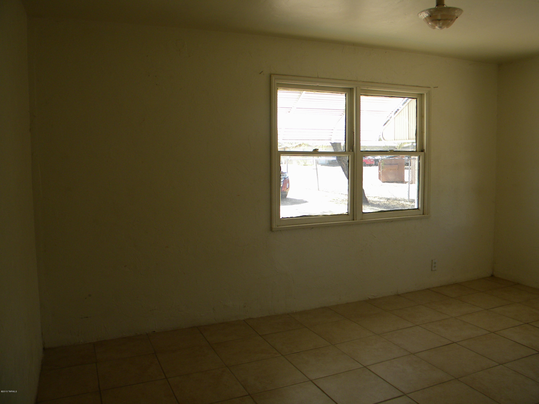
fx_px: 436
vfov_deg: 49.7
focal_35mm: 28
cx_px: 270
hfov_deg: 63.4
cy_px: 202
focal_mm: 5
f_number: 3.5
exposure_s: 1/120
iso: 80
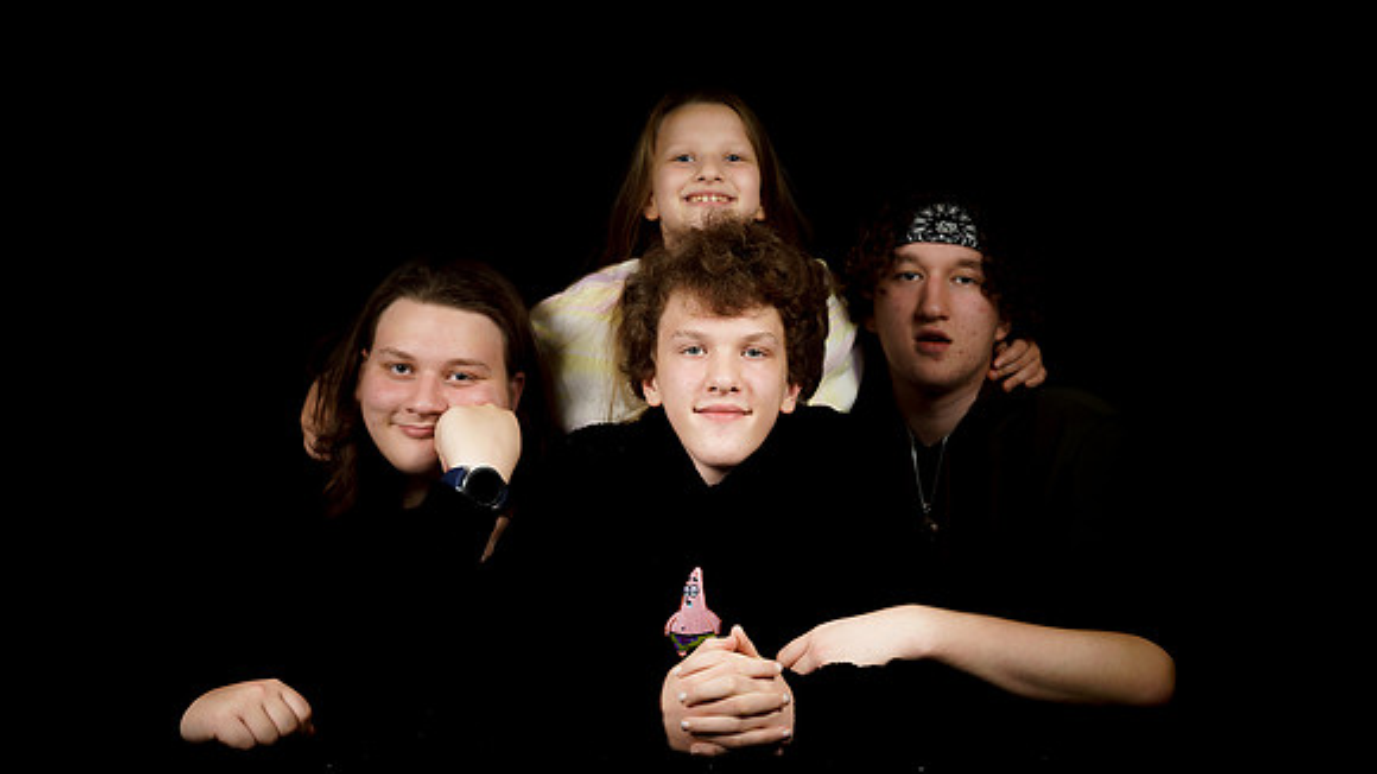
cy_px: 364
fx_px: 2315
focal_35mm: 63
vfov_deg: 19.0
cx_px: 684
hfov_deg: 33.1
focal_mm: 55
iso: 100
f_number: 4
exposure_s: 1/80
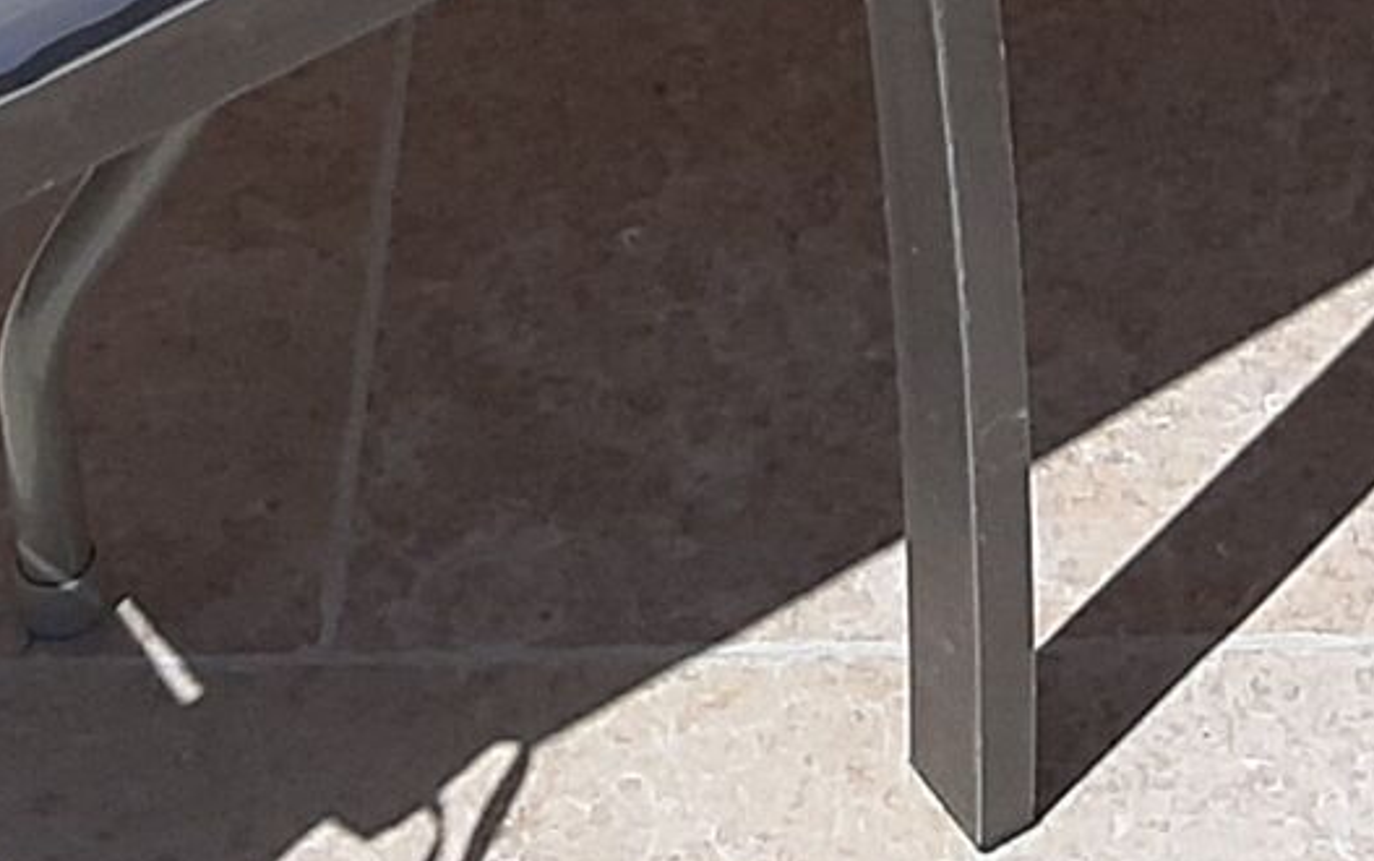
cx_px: 1121
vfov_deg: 8.0
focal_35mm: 152
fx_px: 5695
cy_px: -1250
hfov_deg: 13.7
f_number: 1.7
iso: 40
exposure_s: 1/5348
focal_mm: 3.93
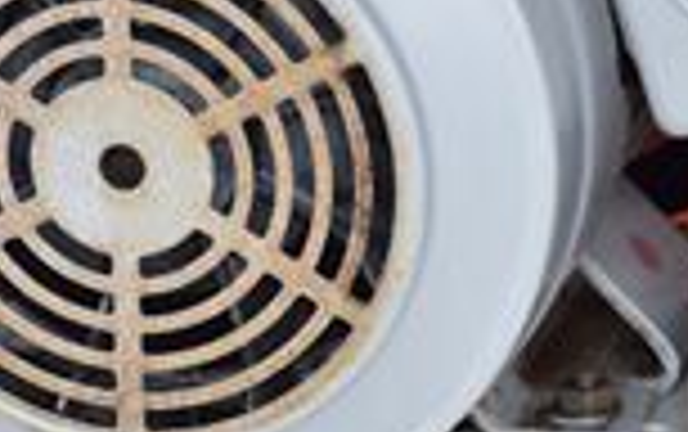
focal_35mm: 389
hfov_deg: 5.4
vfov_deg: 3.4
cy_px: 198
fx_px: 7302
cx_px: 688
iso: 1250
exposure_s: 1/160
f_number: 6.3
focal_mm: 78
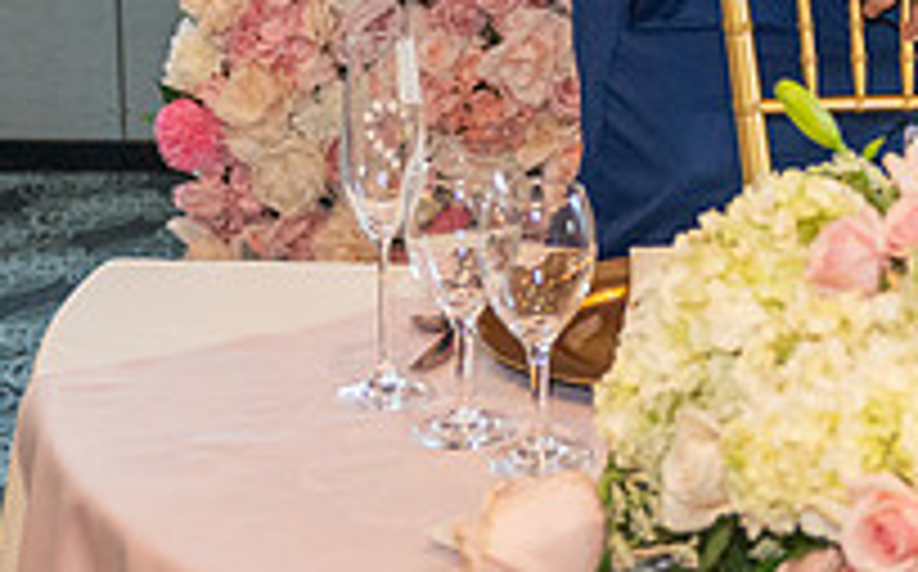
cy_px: -210
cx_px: 1091
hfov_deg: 18.8
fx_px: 2624
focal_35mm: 105
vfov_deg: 12.0
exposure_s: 1/200
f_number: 2.8
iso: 1000
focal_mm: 24
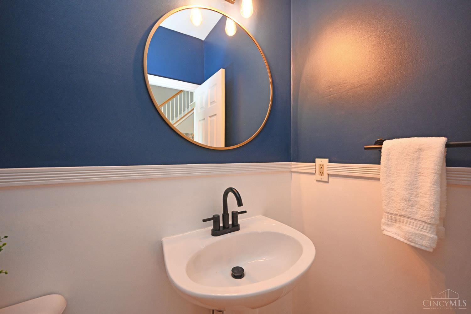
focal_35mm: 14
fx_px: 183
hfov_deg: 104.3
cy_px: 157
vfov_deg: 81.2
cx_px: 236
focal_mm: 14
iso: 1400
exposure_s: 1/60
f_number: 4
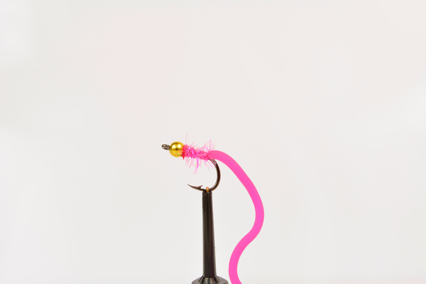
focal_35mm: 60
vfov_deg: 22.6
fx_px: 710
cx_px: 213
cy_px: 142
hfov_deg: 33.4
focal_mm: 40
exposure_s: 1/25
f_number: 11
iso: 100
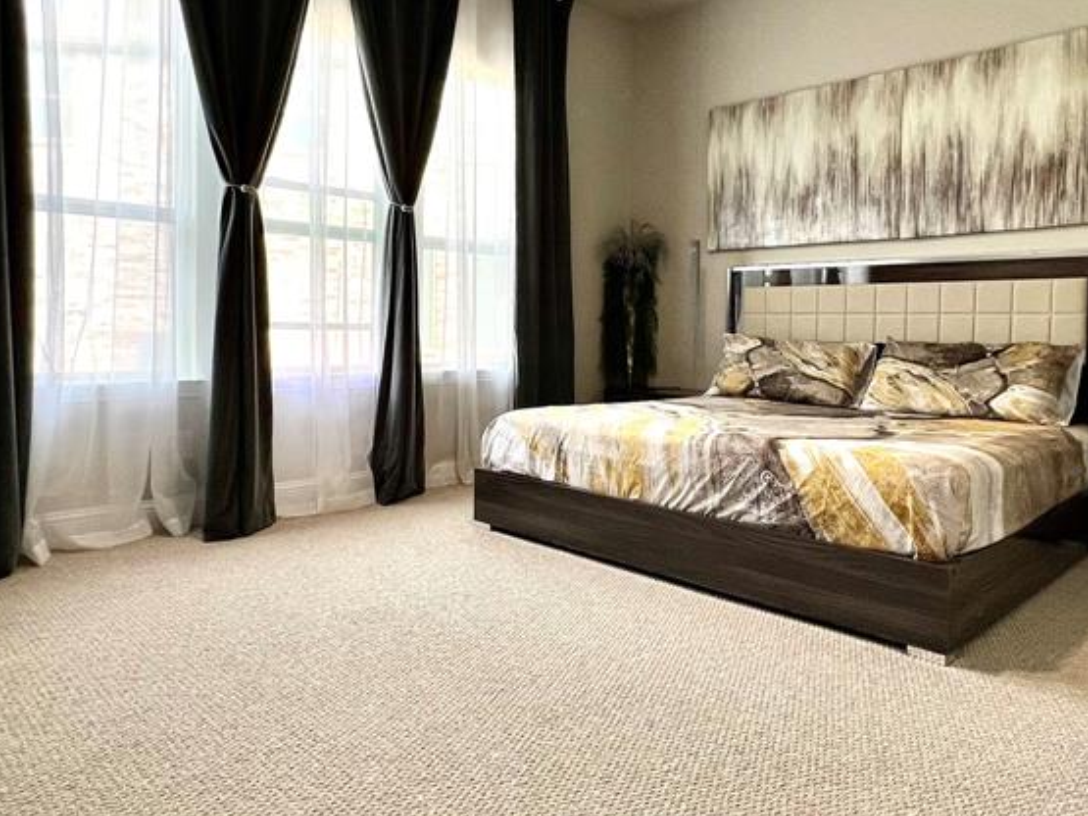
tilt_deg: -1.2
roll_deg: -0.5
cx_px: 508
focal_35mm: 24
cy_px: 341
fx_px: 754
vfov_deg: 56.5
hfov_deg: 71.5
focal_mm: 1.57
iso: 80
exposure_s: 1/120
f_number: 1.8
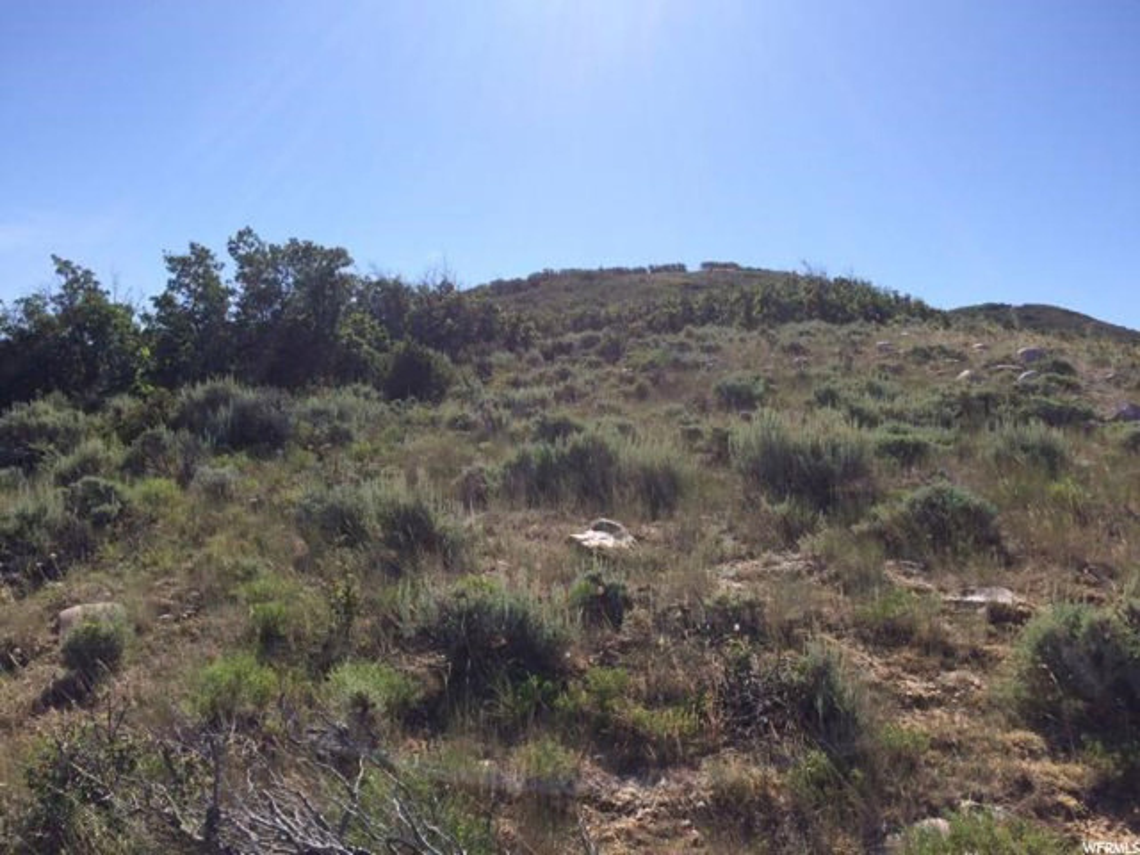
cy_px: 428
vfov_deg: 48.2
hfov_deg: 61.7
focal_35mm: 29
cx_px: 570
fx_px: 955
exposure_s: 1/2740
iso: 32
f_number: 2.2
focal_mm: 4.15
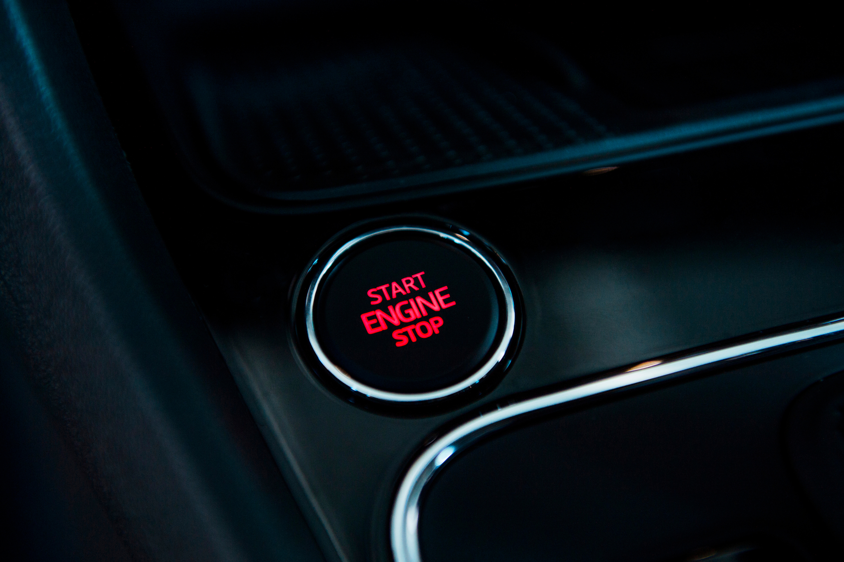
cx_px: 422
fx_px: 1640
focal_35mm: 70
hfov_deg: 28.9
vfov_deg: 19.4
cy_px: 281
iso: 1250
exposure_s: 1/125
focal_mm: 70
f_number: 4
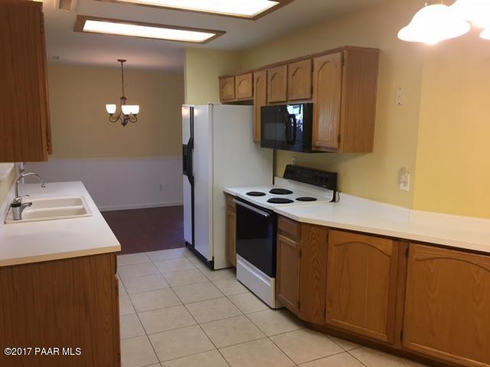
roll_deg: -1.6
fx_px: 411
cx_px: 245
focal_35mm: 29
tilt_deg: -9.3
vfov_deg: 48.2
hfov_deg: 61.7
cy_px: 184
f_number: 2.2
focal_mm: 4.15
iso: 80
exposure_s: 1/30
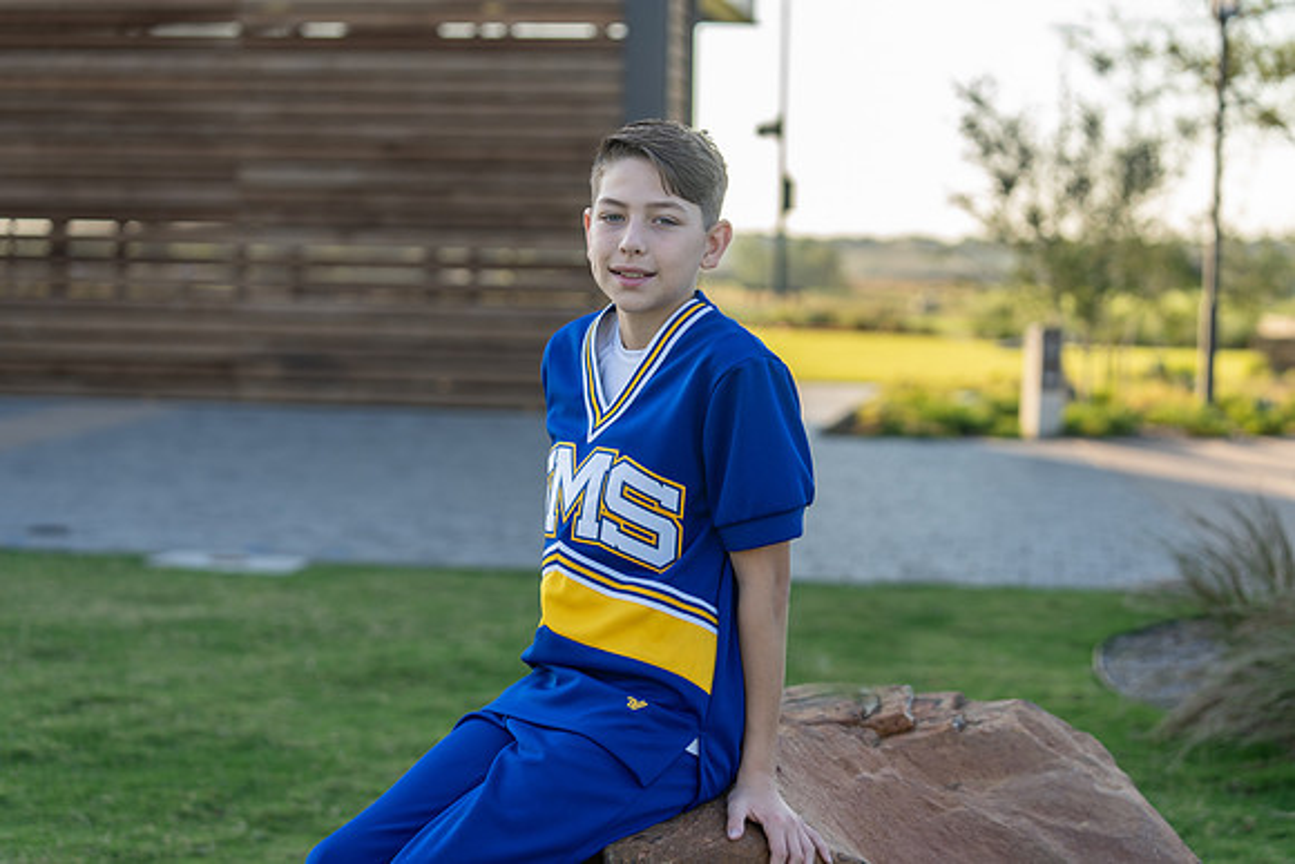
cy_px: 432
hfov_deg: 28.8
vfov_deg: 19.5
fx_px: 2519
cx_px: 648
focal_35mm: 70
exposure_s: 1/400
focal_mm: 70
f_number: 3.2
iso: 125
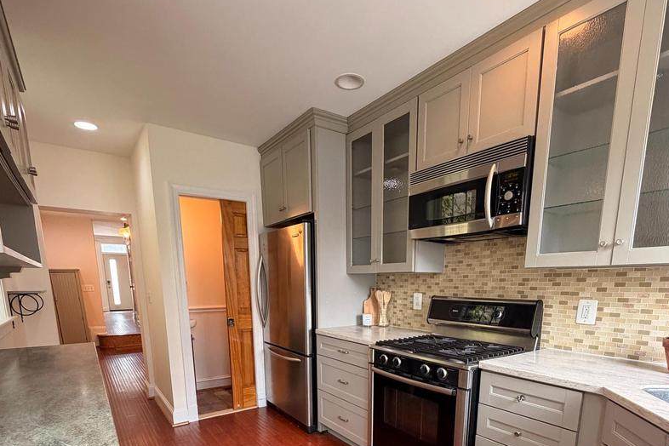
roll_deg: +0.8
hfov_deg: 84.0
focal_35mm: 20
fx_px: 372
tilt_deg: -11.3
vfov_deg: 57.3
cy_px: 357
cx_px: 344
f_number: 2.2
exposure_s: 1/120
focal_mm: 2.22
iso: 320
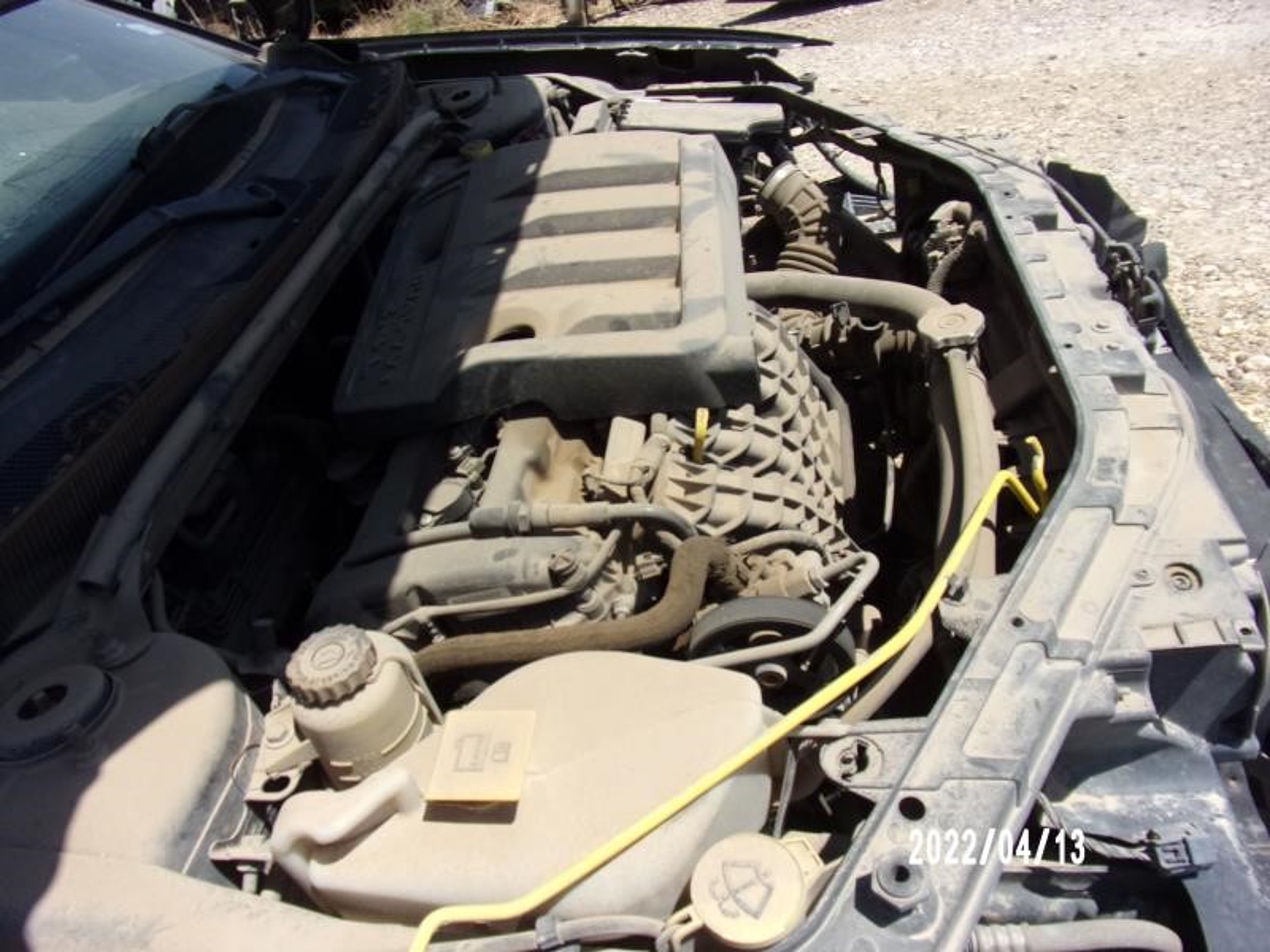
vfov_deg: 56.8
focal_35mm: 24
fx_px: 881
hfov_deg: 71.6
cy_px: 476
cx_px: 635
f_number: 10.8
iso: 80
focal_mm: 4.3
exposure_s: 1/125
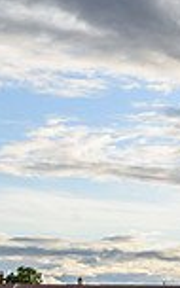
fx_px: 950
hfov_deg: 9.2
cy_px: 304
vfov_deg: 16.8
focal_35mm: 121
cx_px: 492
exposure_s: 1/125
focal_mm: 24
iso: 320
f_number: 11
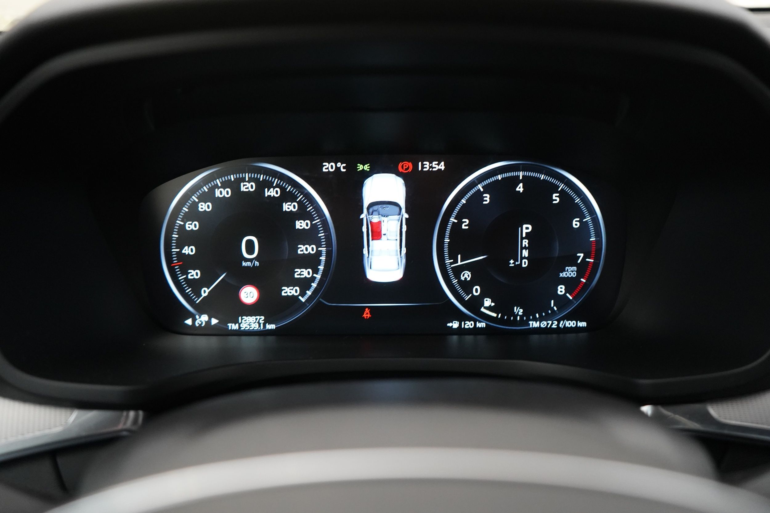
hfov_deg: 60.3
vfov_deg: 42.3
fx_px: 663
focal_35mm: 31
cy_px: 256
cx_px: 385
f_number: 3.5
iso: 5000
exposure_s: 1/60
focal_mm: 31
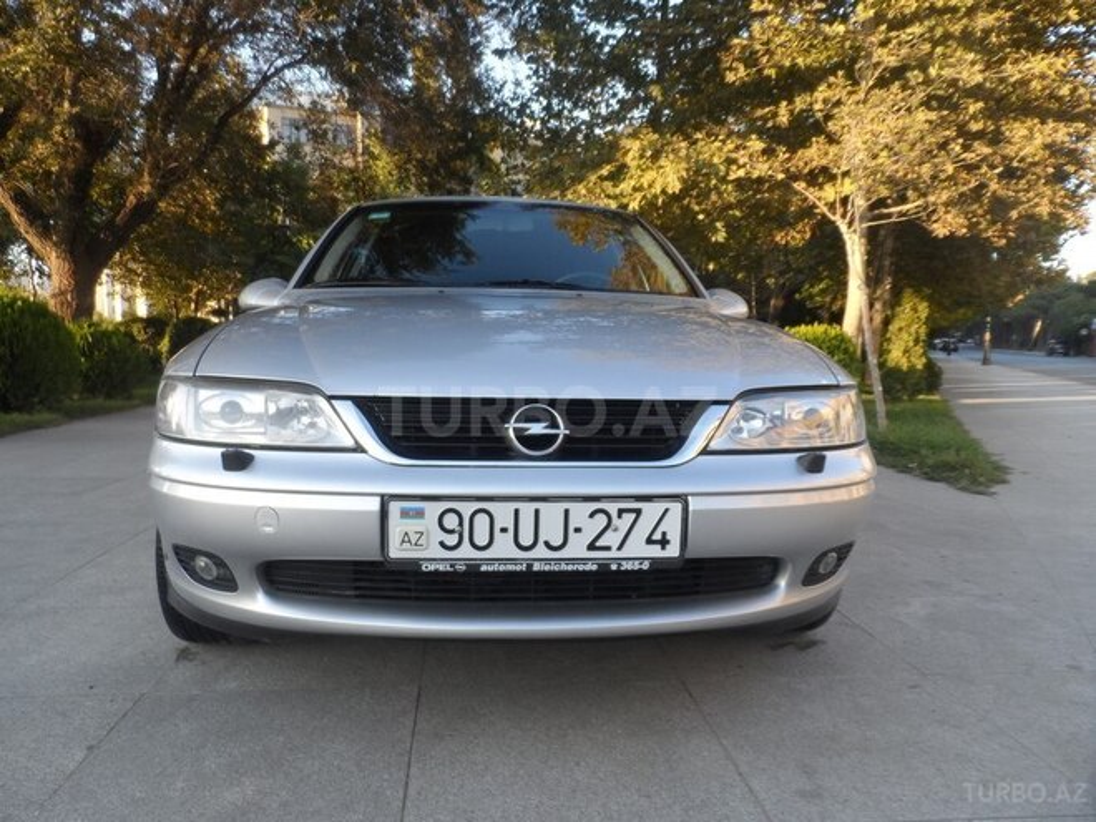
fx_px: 760
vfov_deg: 56.8
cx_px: 548
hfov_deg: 71.6
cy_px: 411
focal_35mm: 24
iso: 80
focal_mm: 4
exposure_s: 1/90
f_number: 3.2
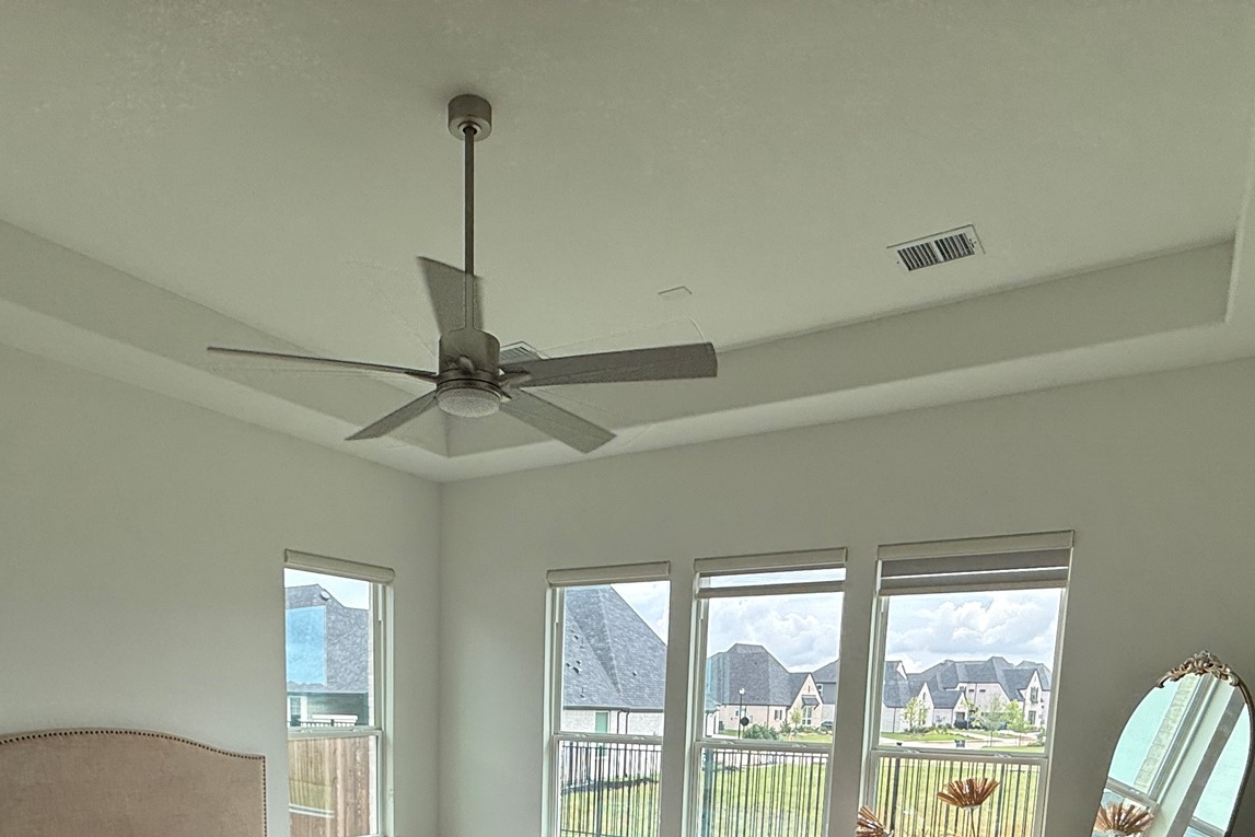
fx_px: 906
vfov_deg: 42.7
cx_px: 555
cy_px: 837
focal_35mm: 26
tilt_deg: -8.5
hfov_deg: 69.2
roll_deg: -1.5
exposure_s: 1/217
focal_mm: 2.22
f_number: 2.2
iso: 50
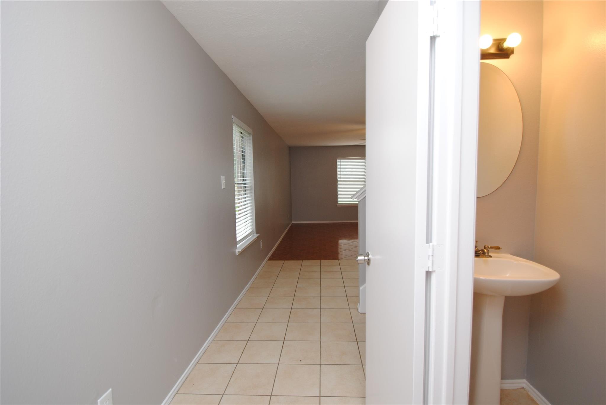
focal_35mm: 16
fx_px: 278
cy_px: 202
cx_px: 303
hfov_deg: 94.9
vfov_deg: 72.2
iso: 200
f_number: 4
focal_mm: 11
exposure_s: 1/60
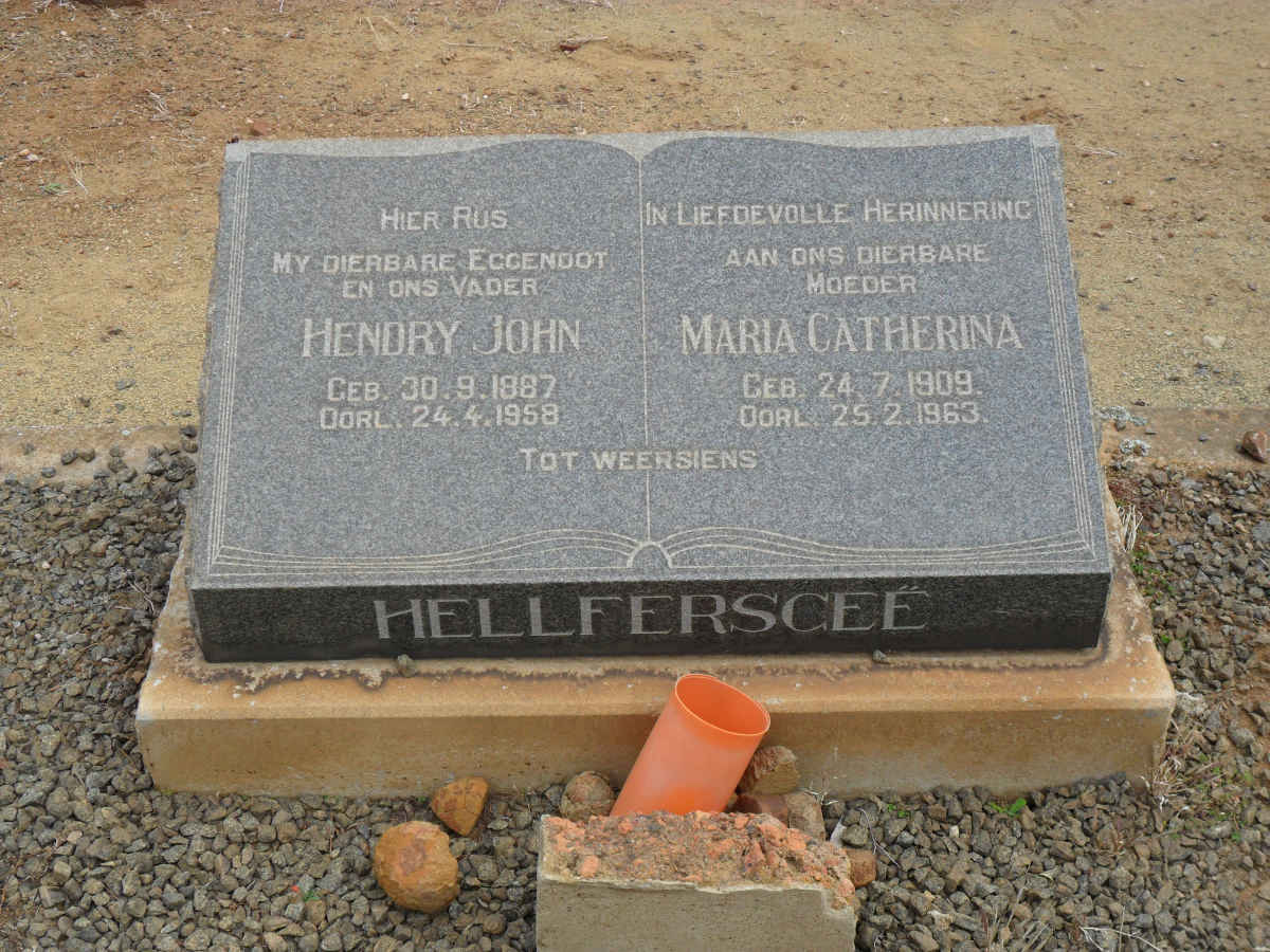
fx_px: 1908
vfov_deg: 28.0
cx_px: 635
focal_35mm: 52
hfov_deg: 36.8
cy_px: 476
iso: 100
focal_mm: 9.3
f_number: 5
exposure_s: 1/250
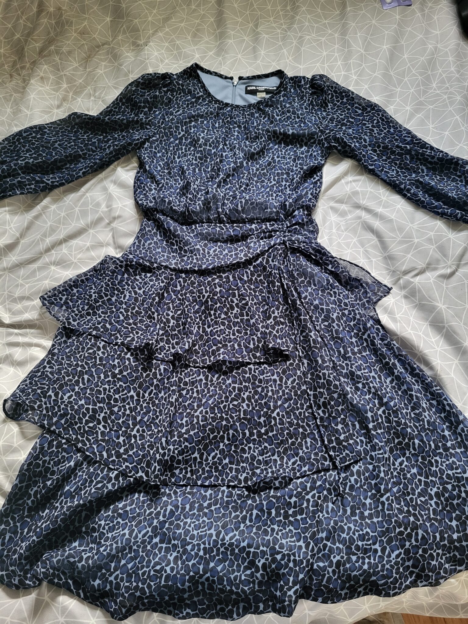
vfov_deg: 67.3
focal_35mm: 26
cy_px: 312
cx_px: 234
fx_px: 469
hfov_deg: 53.1
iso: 500
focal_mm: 5.4
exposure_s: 1/24
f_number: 1.8
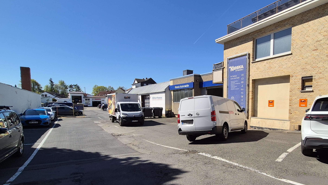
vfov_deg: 55.1
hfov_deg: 84.7
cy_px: 118
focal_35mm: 20
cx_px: 208
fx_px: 174
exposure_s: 1/2456
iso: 50
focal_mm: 2.2
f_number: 2.2
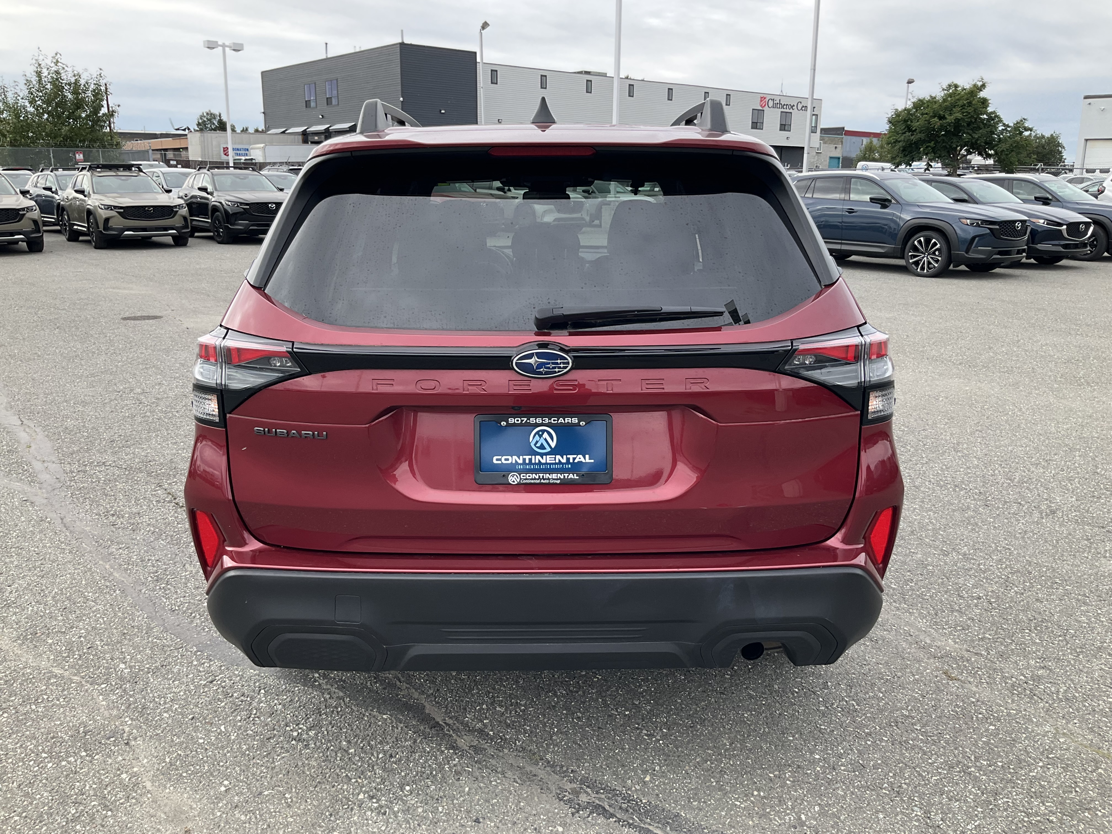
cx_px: 556
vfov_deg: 48.2
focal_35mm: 29
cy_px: 417
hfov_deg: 61.7
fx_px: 932
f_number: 1.8
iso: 25
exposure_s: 1/435
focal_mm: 3
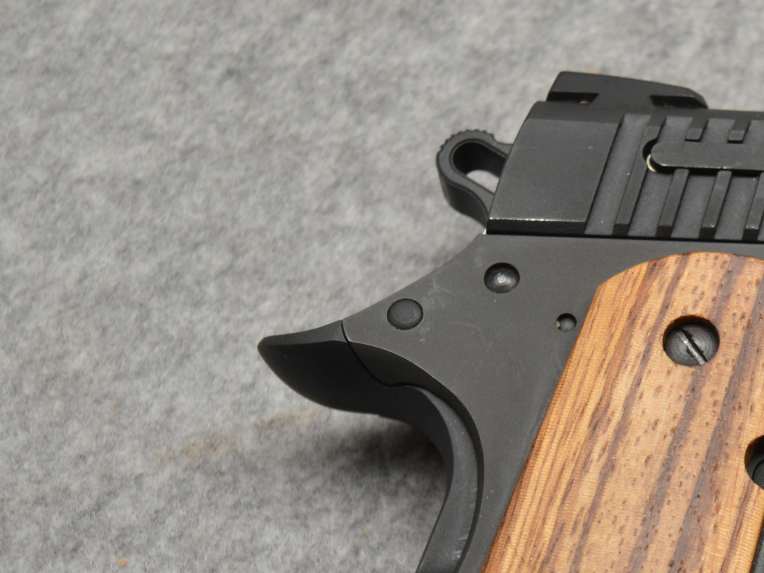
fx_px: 2494
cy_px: 570
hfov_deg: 16.7
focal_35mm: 113
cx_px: 916
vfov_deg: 12.9
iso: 100
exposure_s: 1/200
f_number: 4.5
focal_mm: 26
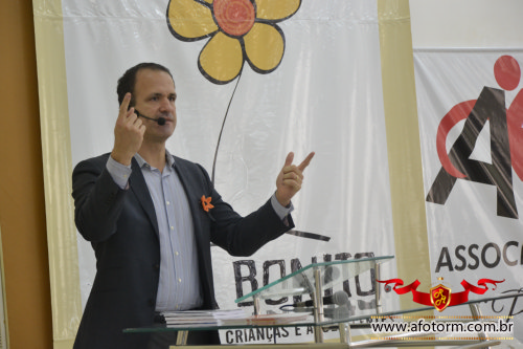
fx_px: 1743
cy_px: 174
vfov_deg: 11.4
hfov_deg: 17.1
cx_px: 262
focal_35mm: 120
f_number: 5.6
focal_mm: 80
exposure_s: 1/80
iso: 1600
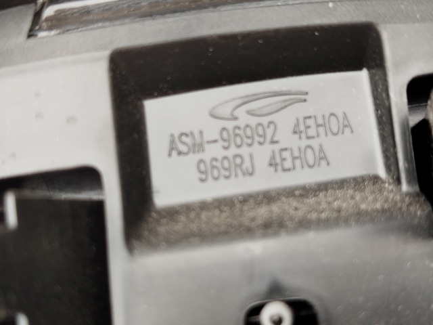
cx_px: 216
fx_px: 600
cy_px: 162
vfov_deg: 30.3
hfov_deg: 39.7
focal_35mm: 48
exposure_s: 1/50
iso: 80
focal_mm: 5.31
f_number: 1.7
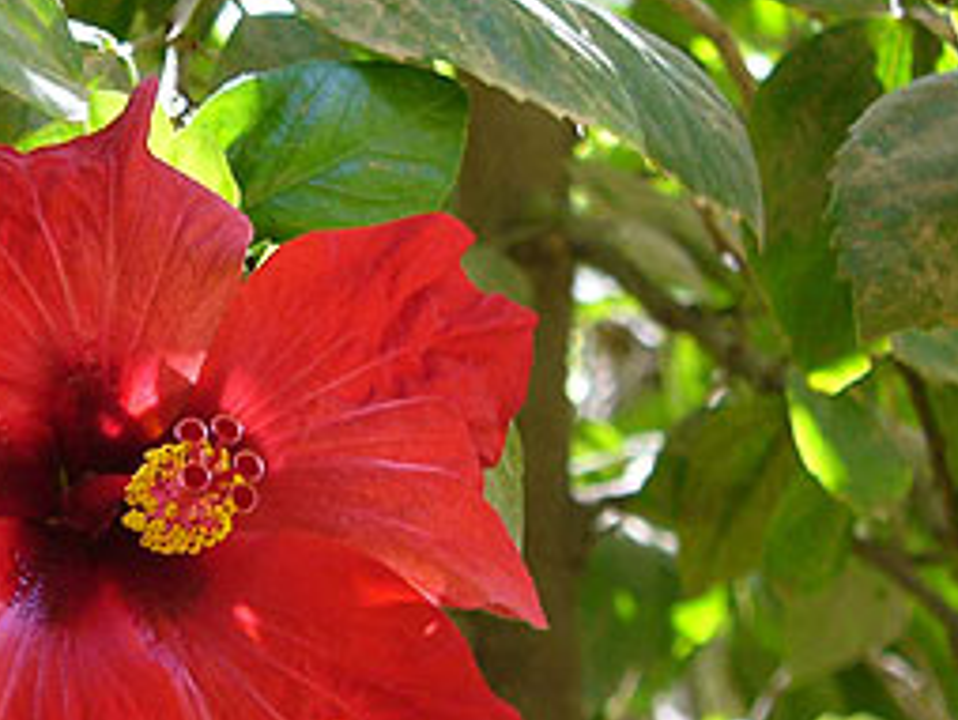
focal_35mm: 172
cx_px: 192
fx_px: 4765
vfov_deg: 8.6
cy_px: 581
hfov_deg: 11.4
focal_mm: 12.8
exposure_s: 1/50
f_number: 3.3
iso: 80
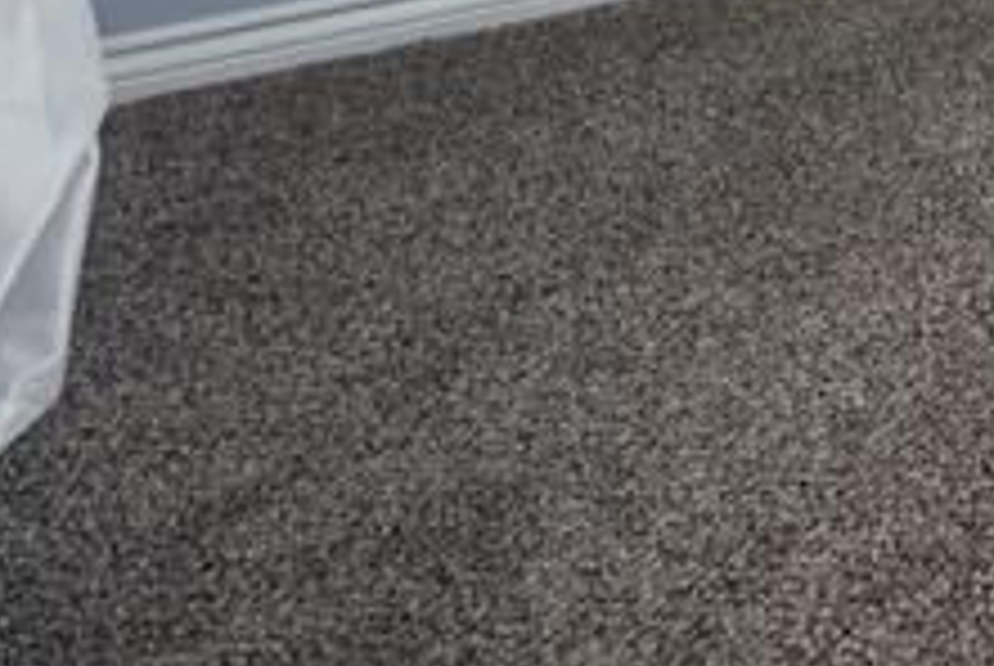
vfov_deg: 14.2
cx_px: 2132
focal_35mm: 74
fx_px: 2046
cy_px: -817
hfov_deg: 17.1
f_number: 4
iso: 100
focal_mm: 16
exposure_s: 1/2
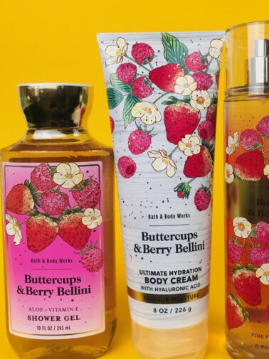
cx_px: 161
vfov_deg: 50.0
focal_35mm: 37
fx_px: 384
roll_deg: -0.5
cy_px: 152
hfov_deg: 38.5
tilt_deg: -9.0
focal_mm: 3.99
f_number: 1.8
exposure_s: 1/102
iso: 20
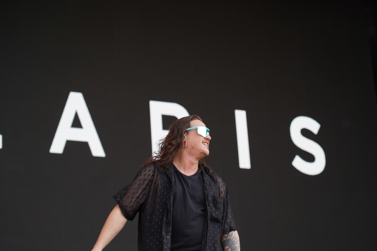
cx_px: 188
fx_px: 1099
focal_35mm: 105
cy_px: 126
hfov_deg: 19.5
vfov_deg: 13.0
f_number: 5
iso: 100
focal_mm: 105
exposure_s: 1/200
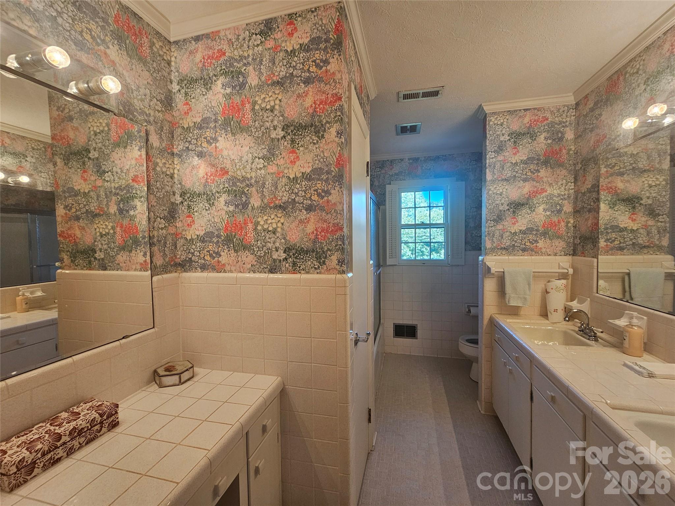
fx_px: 253
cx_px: 338
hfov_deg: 106.2
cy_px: 253
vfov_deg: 89.9
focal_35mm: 13
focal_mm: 2.2
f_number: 2.2
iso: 100
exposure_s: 1/60
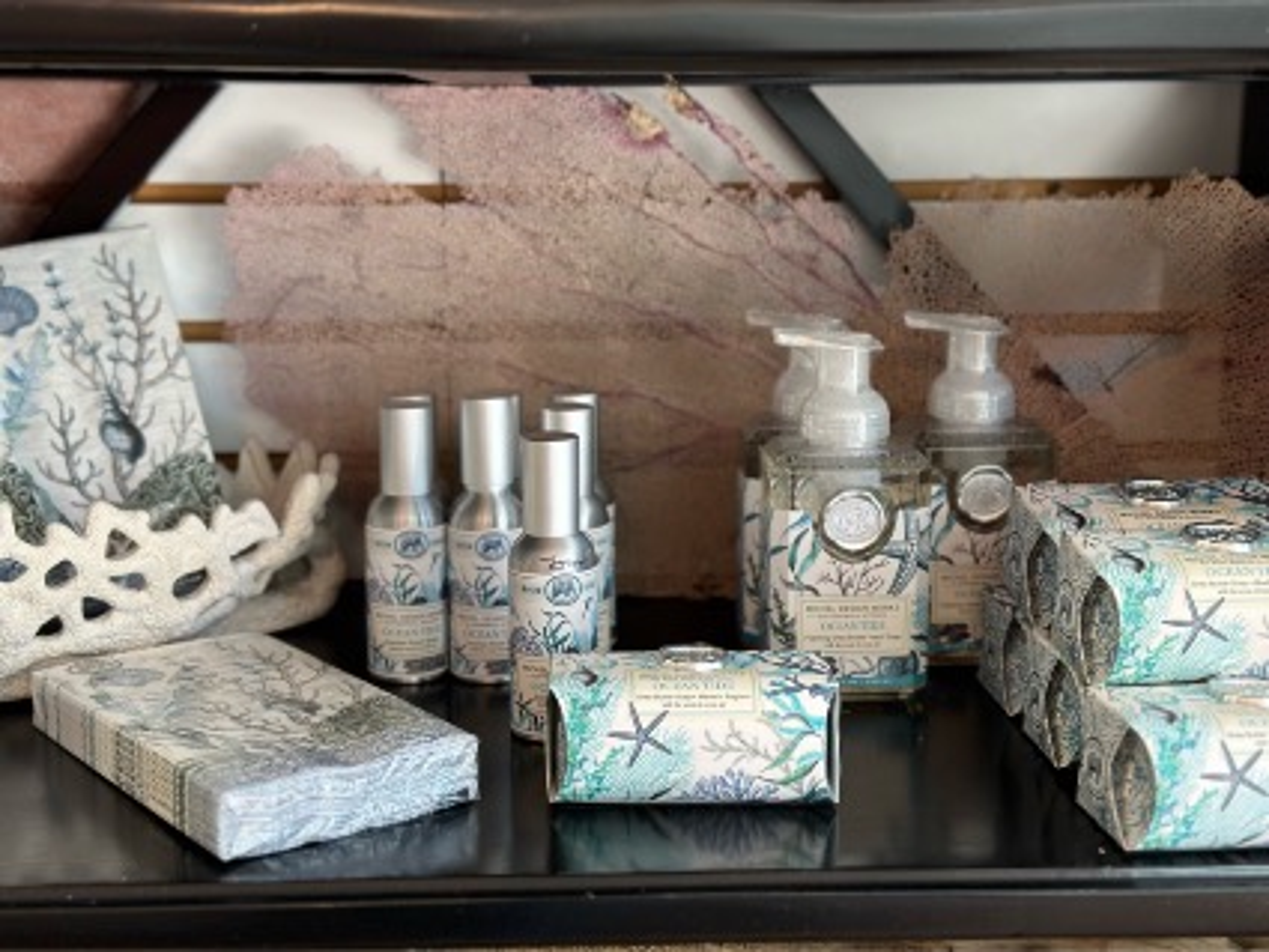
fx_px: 1760
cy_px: 476
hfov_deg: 39.6
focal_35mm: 48
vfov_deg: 30.3
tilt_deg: -12.4
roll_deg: +0.0
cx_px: 634
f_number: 1.78
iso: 64
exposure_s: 1/60
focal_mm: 6.86
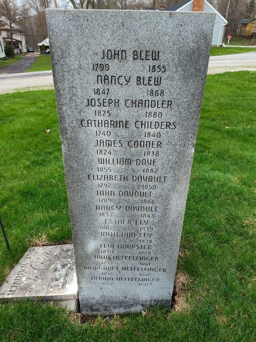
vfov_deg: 73.9
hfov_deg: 58.9
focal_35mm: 23
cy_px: 171
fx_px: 227
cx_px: 128
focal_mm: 5.56
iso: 102
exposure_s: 1/200
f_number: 1.8
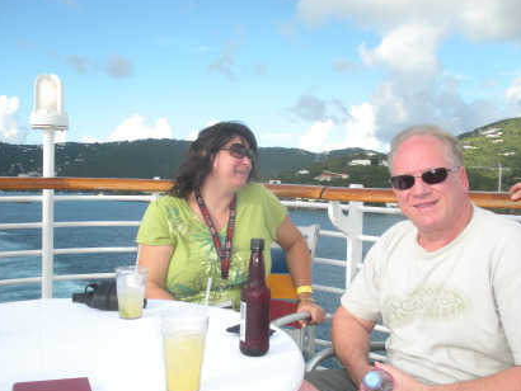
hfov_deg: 46.8
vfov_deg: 36.0
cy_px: 201
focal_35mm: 40
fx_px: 602
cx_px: 266
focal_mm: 6.3
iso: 88
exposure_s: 1/392
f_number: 3.5
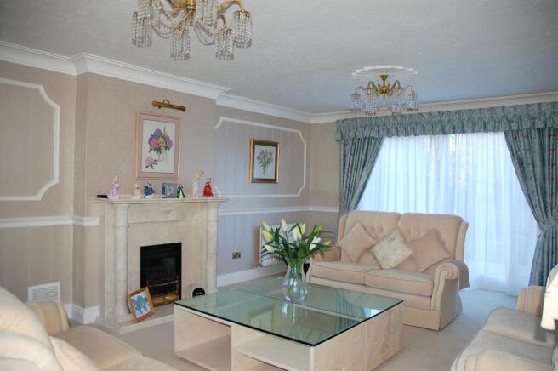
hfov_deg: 67.4
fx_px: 418
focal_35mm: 27
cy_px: 186
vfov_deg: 47.8
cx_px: 279
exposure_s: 1/60
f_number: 3.5
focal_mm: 18
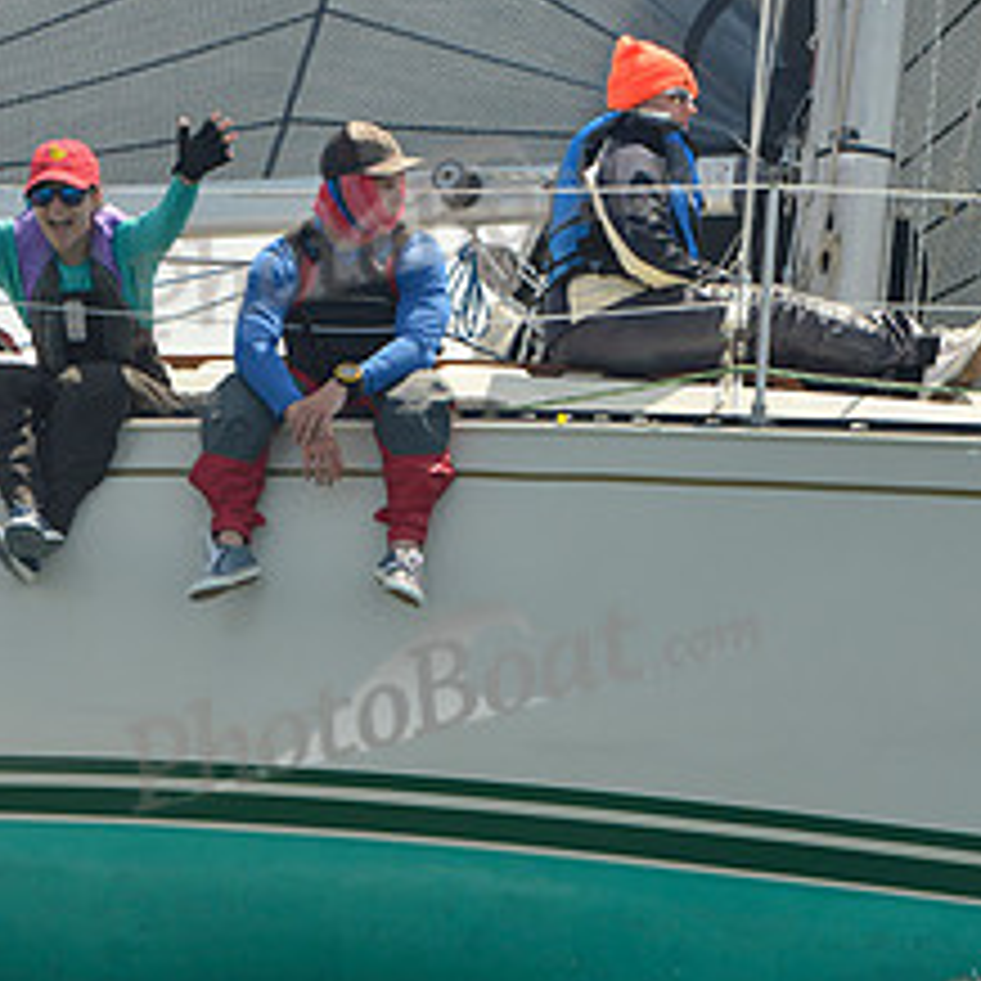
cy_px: 524
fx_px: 10869
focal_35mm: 339
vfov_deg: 5.2
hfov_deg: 5.2
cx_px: -104
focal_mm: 150
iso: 200
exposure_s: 1/1250
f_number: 6.3
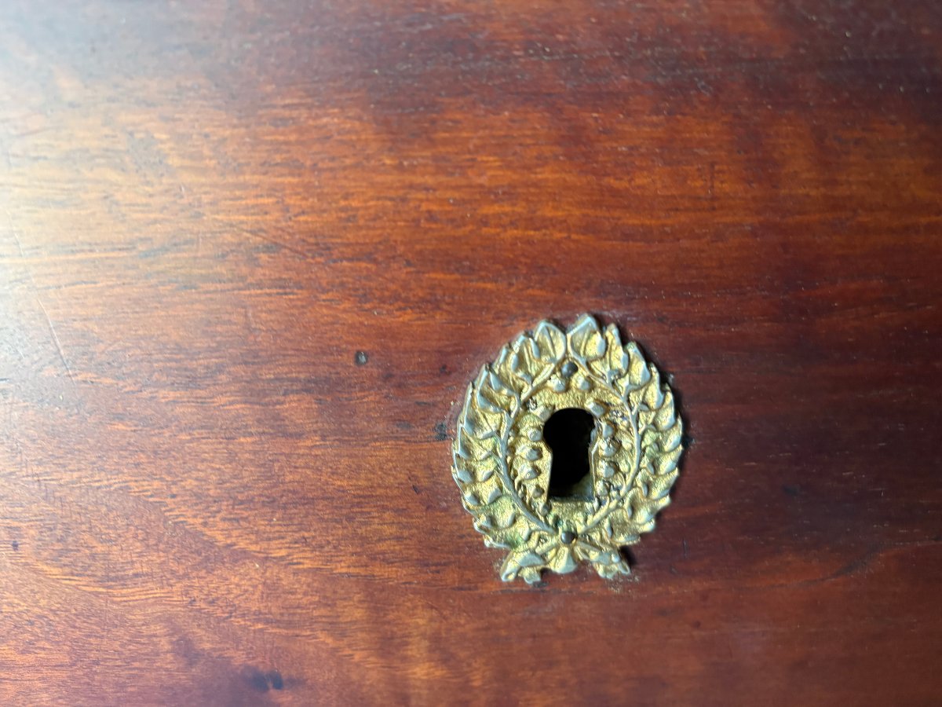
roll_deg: +0.9
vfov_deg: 53.1
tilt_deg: -25.4
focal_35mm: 26
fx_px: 708
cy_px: 354
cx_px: 471
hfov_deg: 67.3
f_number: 1.6
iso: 250
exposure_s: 1/60
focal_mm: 5.96
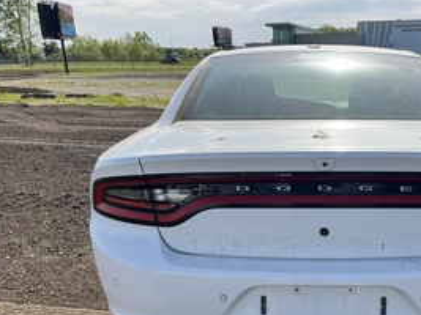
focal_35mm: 39
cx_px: 298
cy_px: 230
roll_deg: -0.3
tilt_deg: -18.0
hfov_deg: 46.7
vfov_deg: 36.1
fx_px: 474
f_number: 1.6
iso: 50
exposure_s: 1/2899
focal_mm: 5.1
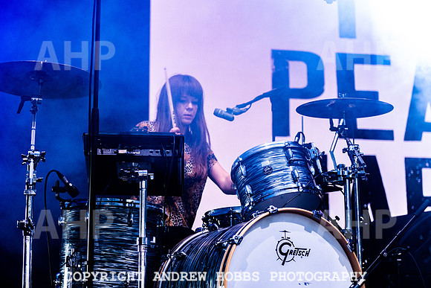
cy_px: 144
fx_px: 895
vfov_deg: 18.3
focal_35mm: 75
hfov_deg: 27.1
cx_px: 216
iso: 3200
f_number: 4
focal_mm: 70
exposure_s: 1/400
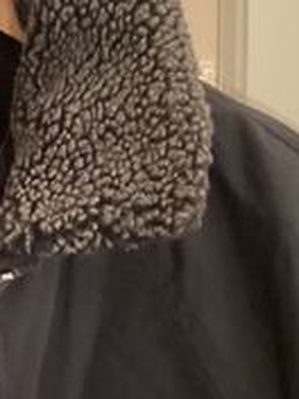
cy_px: 435
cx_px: -61
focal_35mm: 113
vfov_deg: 16.9
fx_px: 1301
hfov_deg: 12.8
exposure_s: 1/17
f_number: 2.4
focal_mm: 3.3
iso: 800
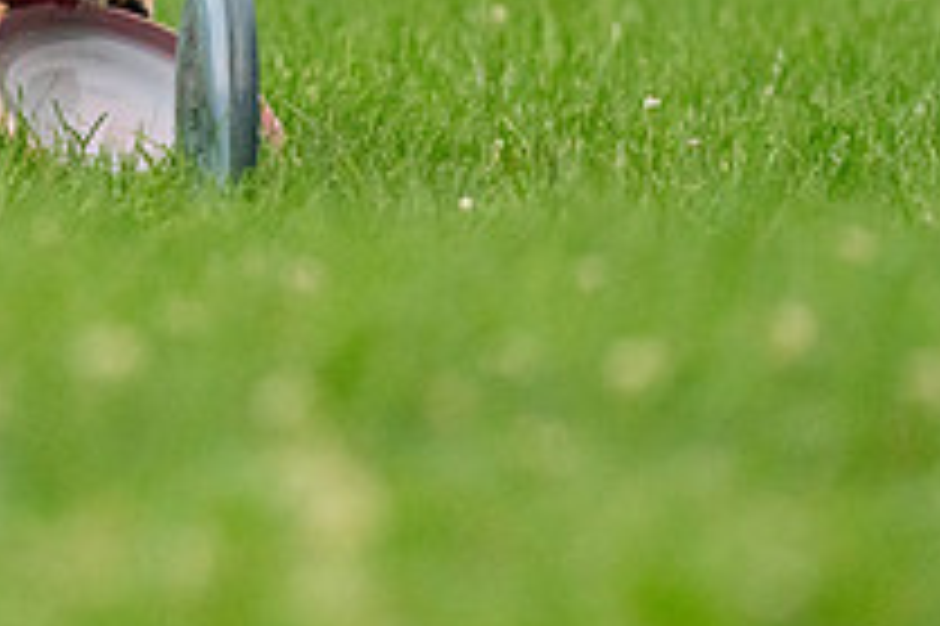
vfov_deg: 1.3
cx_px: 0
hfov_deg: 2.0
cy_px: -151
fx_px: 26925
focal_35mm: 1032
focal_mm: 371
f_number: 6.3
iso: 6400
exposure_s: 1/2000
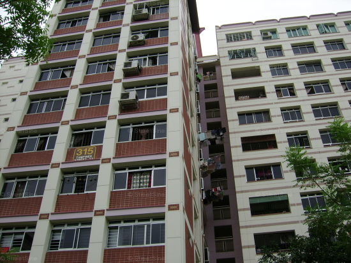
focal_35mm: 35
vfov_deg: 40.7
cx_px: 176
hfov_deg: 52.6
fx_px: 355
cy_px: 132
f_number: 5.8
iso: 50
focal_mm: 5.95
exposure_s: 1/500
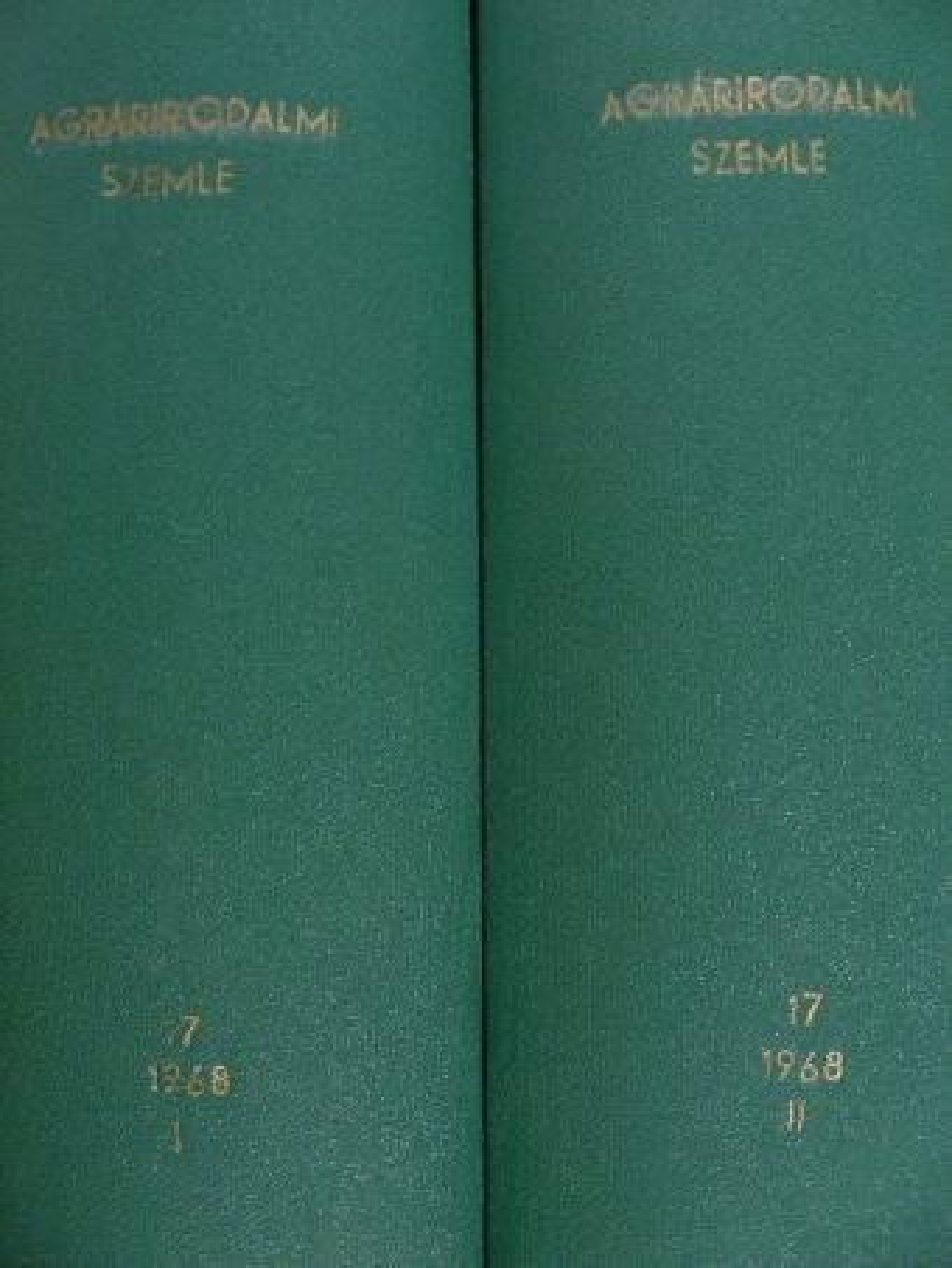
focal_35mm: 38
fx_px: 1393
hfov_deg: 37.7
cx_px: 476
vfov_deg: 49.0
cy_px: 634
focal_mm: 6.3
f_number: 3.5
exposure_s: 1/11.8
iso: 100
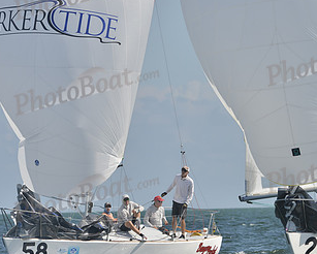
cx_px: 214
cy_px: 128
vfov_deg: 3.2
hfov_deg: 4.0
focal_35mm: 479
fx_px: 4497
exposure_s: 1/1250
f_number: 6.3
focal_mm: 270
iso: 200
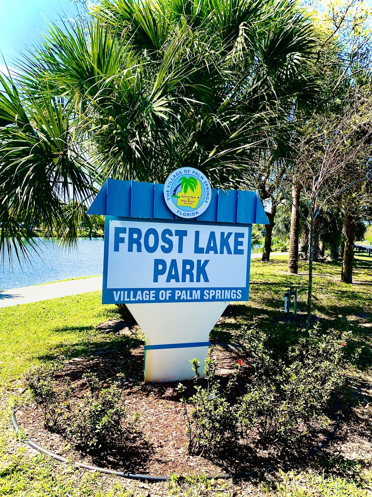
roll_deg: -1.0
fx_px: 373
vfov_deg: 67.3
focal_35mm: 26
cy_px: 248
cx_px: 186
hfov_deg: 53.1
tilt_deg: -1.7
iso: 32
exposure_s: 1/1072
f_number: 1.8
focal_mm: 4.25
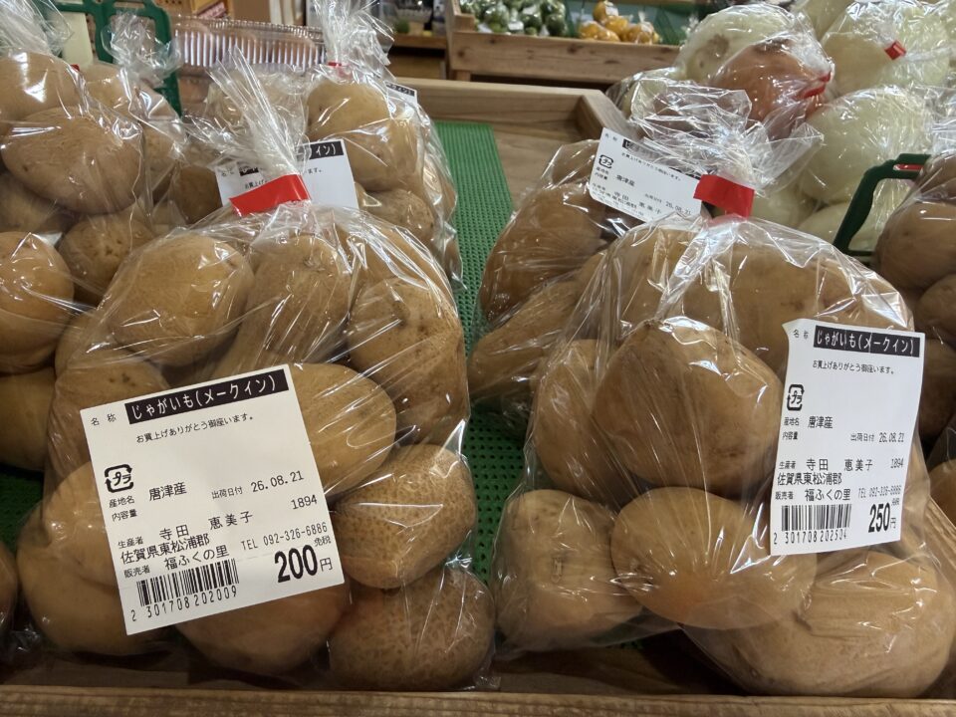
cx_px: 478
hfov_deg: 71.6
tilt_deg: -34.2
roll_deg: -4.4
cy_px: 358
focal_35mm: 24
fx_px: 663
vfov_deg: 56.8
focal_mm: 2.22
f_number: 2.2
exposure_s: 1/120
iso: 250
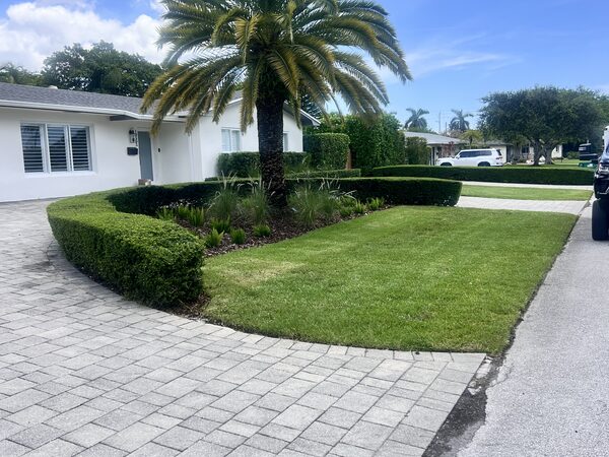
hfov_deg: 67.3
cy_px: 228
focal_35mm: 26
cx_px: 304
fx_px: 457
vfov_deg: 53.1
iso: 50
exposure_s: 1/2994
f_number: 1.5
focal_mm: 5.7
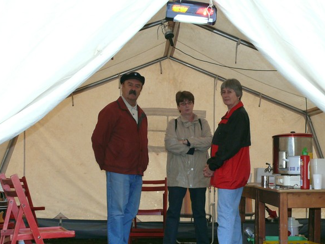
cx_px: 205
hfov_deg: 26.9
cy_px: 157
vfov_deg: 20.4
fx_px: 676
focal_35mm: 72
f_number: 3.2
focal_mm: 9.9
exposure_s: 1/50
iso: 200
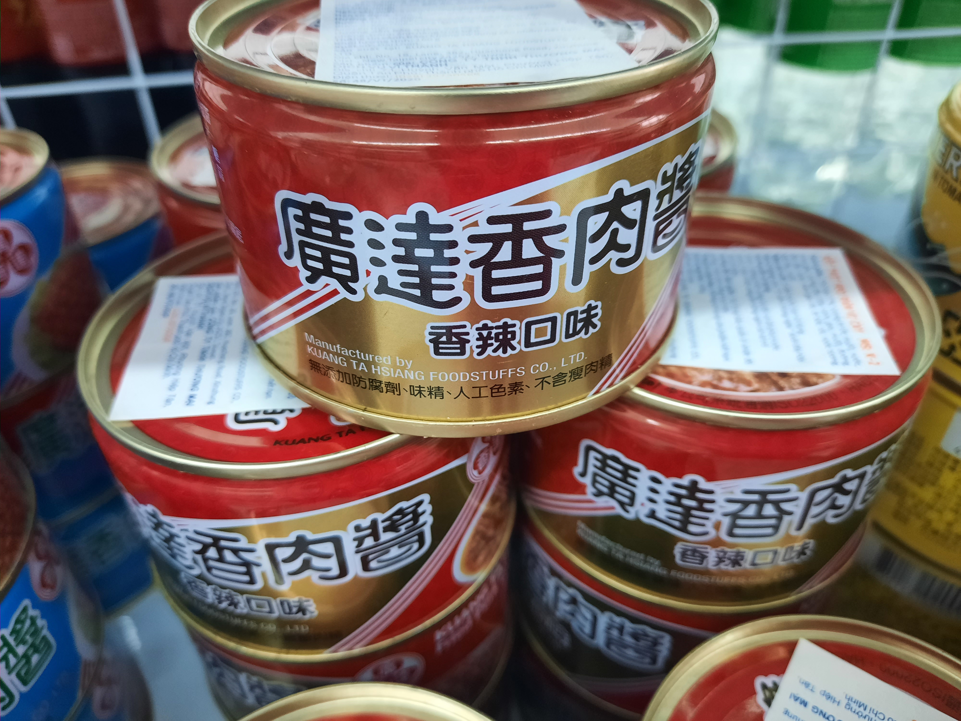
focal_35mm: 25
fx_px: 694
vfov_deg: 54.9
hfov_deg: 69.4
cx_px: 480
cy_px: 360
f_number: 2
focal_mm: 4.6
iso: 400
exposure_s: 1/50
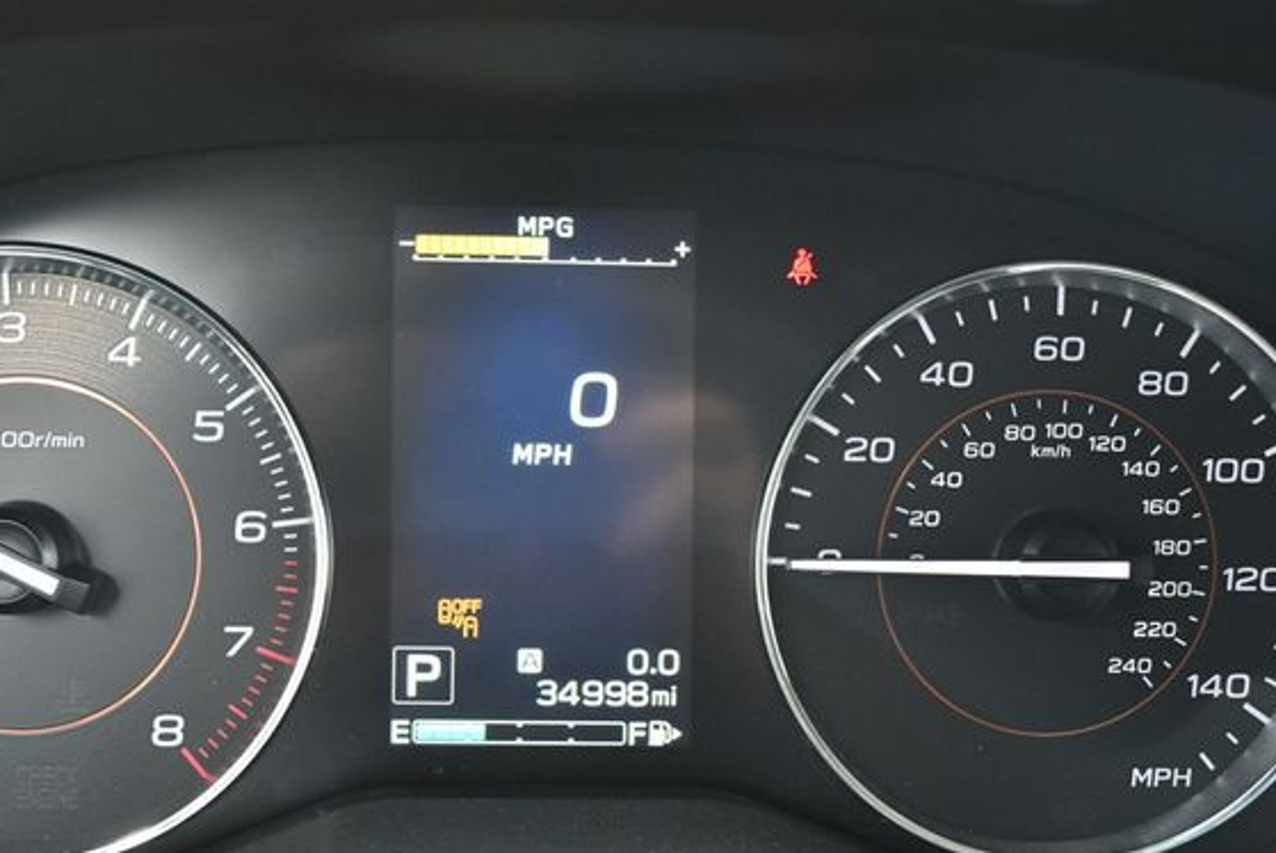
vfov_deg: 24.7
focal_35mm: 55
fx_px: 1951
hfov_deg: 36.2
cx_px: 552
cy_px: 461
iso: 1100
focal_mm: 24
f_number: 4
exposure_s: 1/125
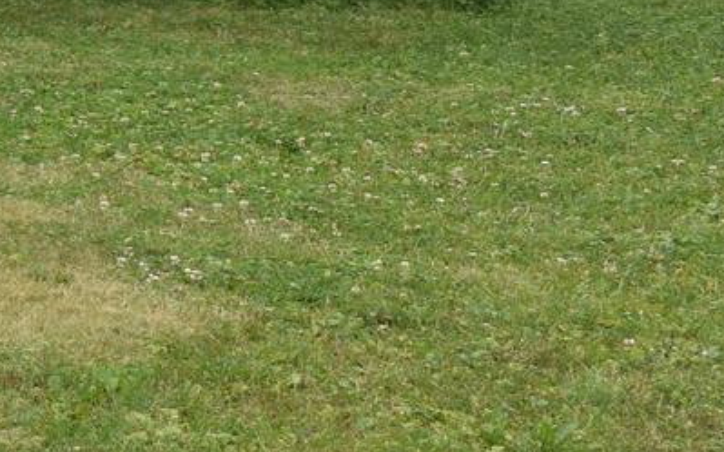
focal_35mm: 181
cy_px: -250
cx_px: -1000
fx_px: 3562
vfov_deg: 7.1
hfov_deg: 10.1
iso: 200
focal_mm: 23
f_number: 9
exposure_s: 1/320
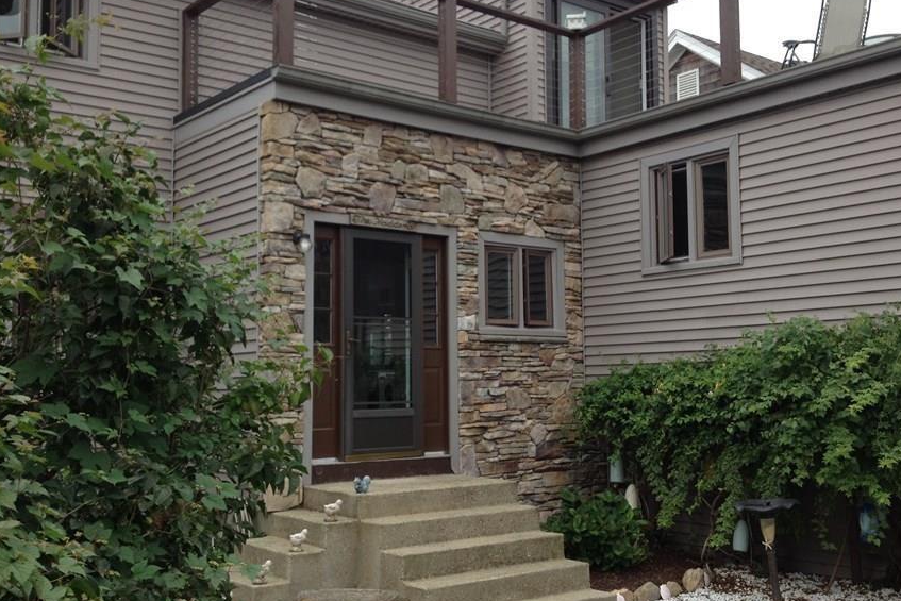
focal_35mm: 44
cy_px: 291
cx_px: 488
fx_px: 1101
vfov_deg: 30.5
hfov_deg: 44.5
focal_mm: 4.28
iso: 50
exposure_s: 1/502
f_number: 2.4
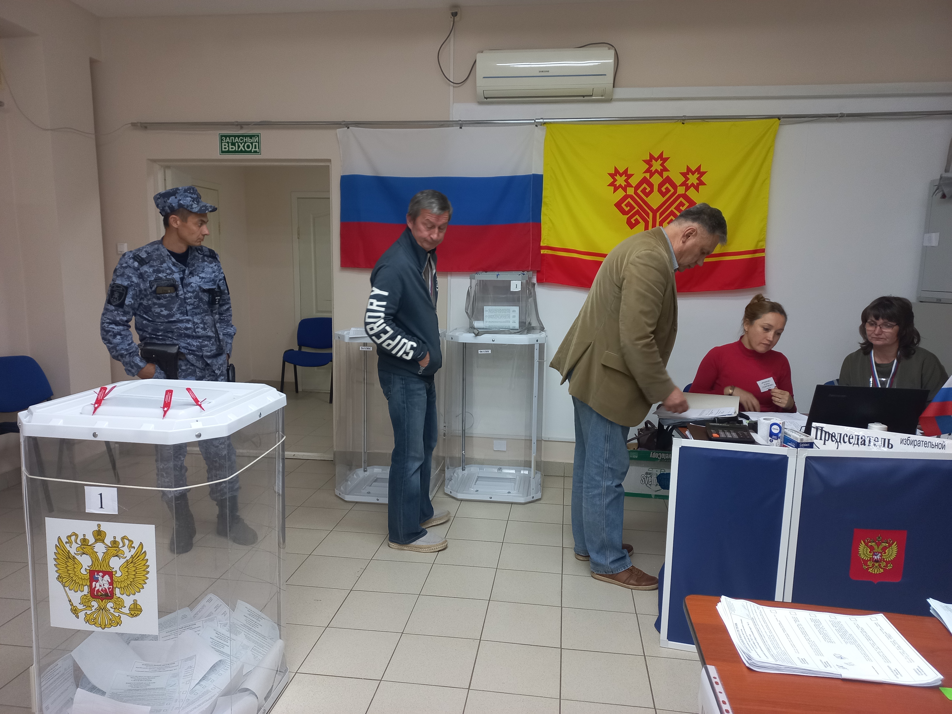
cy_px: 357
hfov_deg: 69.4
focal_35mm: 25
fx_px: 688
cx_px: 476
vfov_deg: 54.9
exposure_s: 1/50
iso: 200
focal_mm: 4.6
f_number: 1.8
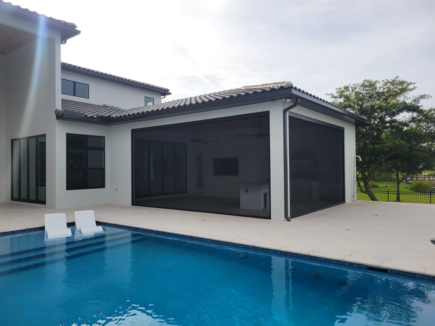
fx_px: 327
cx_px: 218
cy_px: 163
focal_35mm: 26
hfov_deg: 67.3
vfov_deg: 53.1
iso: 40
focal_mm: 5.4
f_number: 1.8
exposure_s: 1/2359
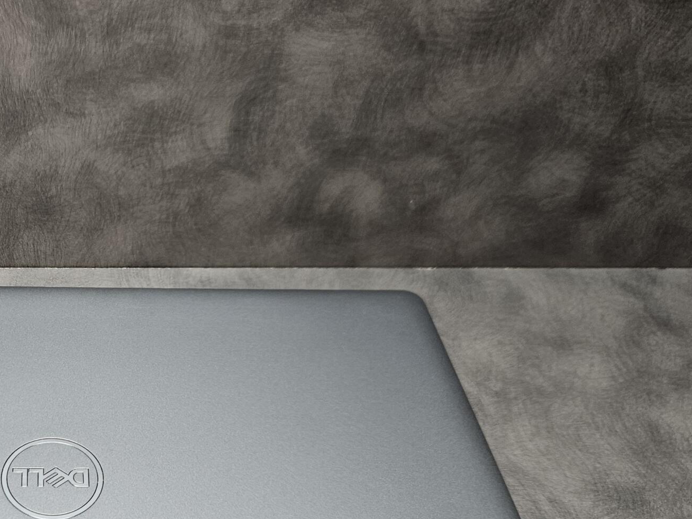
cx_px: 65
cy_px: 330
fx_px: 900
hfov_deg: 39.0
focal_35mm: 45
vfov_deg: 32.0
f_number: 1.8
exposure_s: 1/180
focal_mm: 5.4
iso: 160
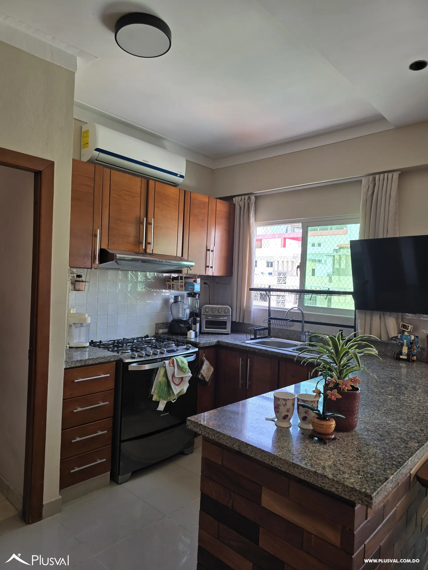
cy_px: 285
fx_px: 379
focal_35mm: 23
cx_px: 214
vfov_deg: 73.9
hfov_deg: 58.9
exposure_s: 1/120
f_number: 1.7
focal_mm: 6.3
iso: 40
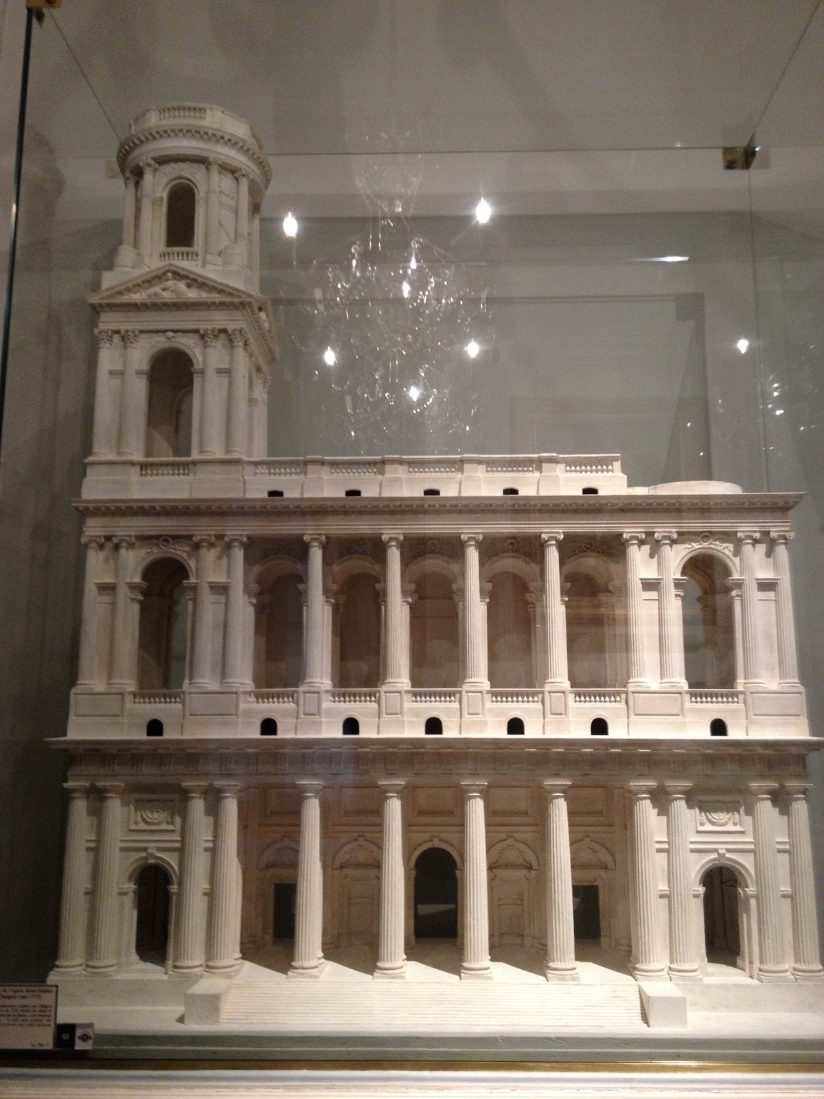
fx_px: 1111
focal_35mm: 35
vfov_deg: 52.6
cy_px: 550
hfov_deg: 40.7
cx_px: 412
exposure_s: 1/20
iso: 200
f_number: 2.4
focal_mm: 4.28
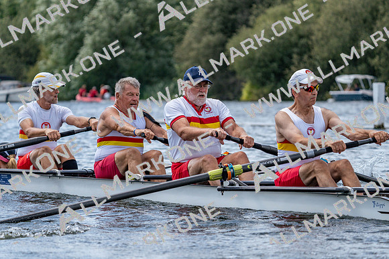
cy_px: 130
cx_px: 194
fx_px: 2280
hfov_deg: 9.8
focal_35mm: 211
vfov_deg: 6.5
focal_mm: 211
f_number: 5.6
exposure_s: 1/2000
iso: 500
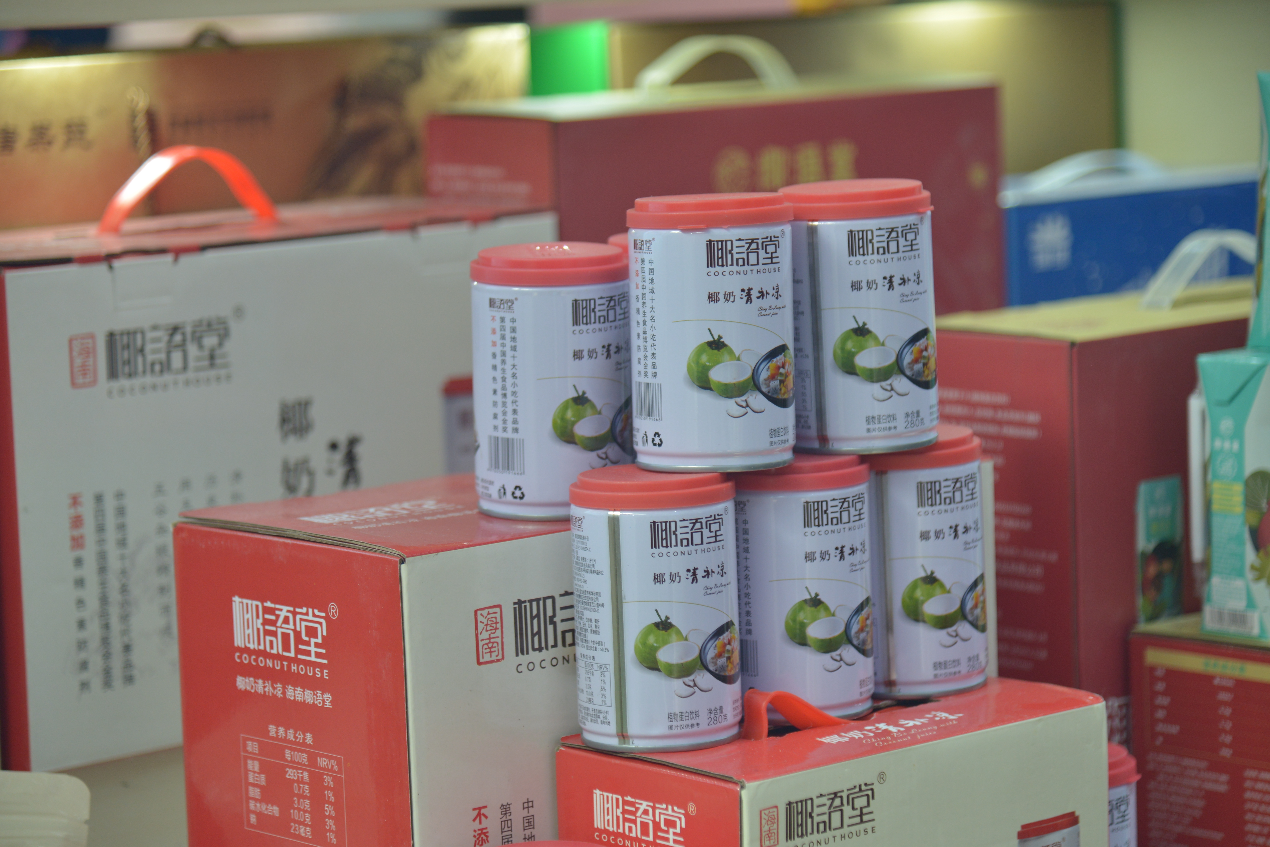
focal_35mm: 120
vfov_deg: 11.4
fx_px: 4233
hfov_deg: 17.1
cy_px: 424
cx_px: 635
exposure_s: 1/160
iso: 800
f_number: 4
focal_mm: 120
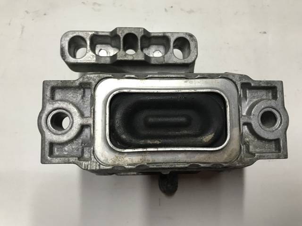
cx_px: 151
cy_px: 113
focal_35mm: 28
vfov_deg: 49.7
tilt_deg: -81.5
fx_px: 244
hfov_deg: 63.5
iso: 32
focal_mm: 3.99
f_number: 1.8
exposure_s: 1/33
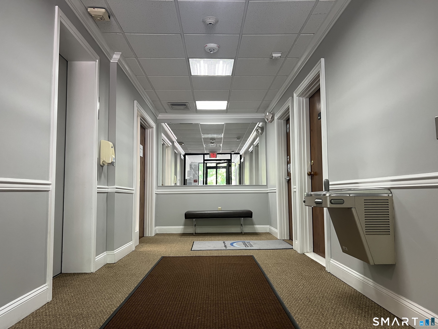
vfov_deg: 53.1
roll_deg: +1.0
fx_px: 329
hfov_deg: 67.3
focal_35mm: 26
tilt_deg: +4.1
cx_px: 219
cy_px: 164
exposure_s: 1/60
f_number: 1.5
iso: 100
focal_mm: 5.7
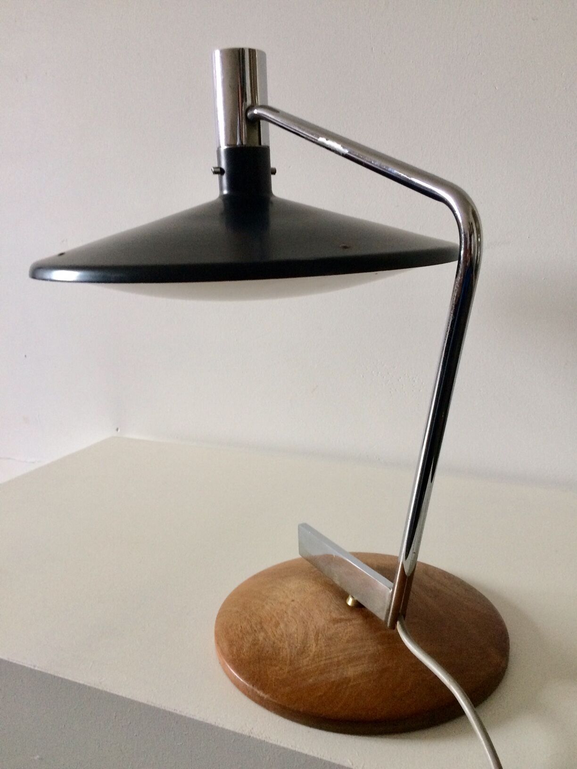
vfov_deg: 61.7
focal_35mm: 29
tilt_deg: -12.9
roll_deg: +3.1
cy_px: 384
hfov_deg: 48.2
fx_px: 645
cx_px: 288
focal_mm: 4.15
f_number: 2.2
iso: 200
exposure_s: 1/33
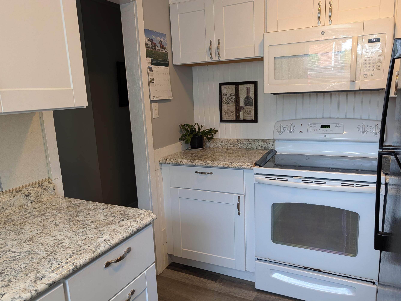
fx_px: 313
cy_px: 155
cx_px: 189
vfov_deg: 51.4
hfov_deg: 65.3
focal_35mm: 27
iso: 433
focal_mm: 6.9
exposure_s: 1/120
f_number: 1.68
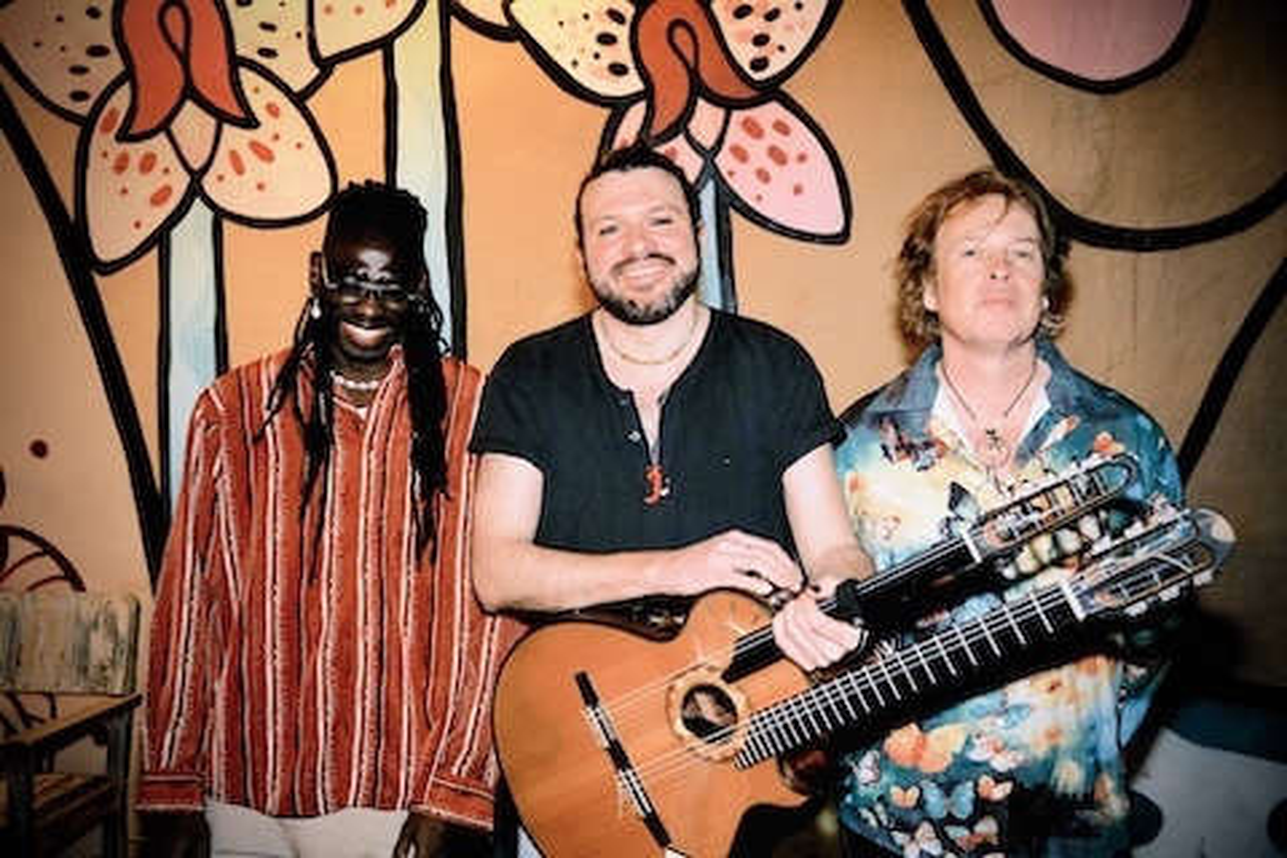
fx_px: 1358
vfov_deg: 35.1
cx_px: 644
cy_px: 429
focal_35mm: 38
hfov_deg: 50.7
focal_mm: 25.6
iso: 6400
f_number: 2.8
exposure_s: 1/125
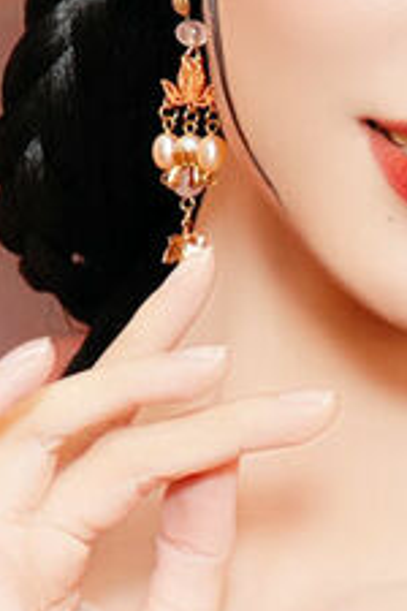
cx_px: 445
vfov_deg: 2.9
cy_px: 477
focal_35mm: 720
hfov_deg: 1.9
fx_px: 12209
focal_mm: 105
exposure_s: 1/160
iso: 100
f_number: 5
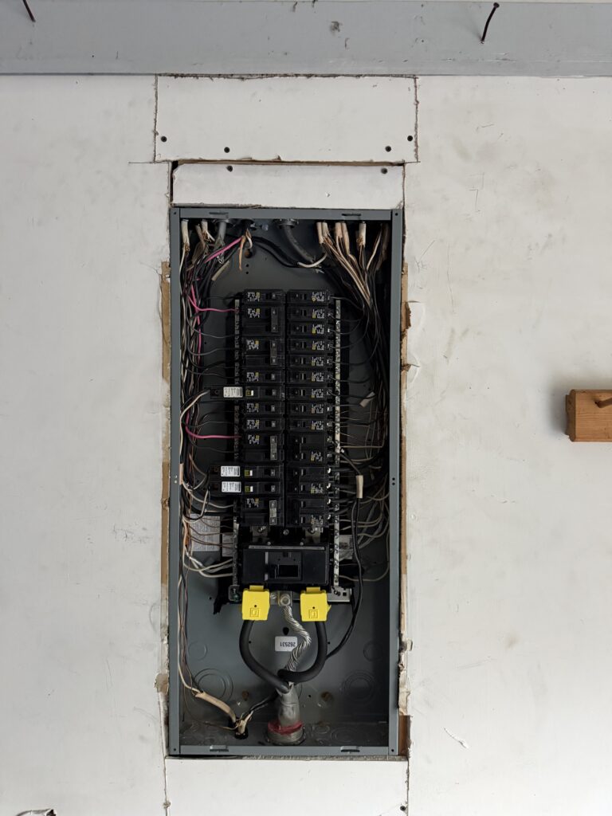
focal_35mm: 24
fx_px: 566
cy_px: 408
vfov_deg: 71.6
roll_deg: -0.4
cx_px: 306
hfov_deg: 56.8
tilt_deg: -1.1
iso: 800
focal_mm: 6.76
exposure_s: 1/60
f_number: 1.78
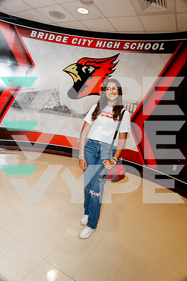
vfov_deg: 78.6
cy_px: 140
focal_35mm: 22
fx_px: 171
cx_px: 94
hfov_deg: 57.2
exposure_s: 1/250
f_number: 5.6
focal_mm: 22
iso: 1000
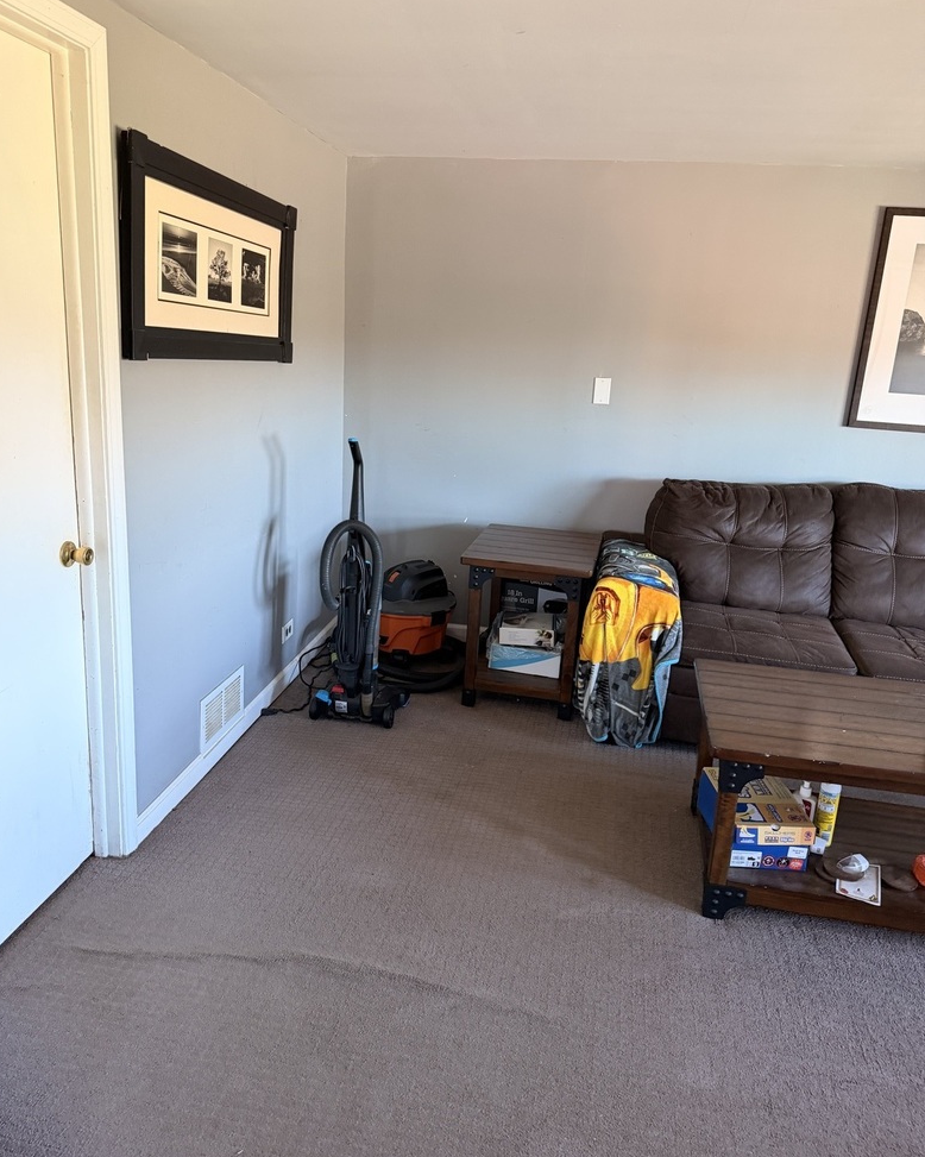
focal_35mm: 26
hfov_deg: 54.9
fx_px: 890
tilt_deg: -15.2
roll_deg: -3.3
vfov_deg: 66.0
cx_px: 446
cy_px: 570
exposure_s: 1/60
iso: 400
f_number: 1.78
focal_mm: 6.76
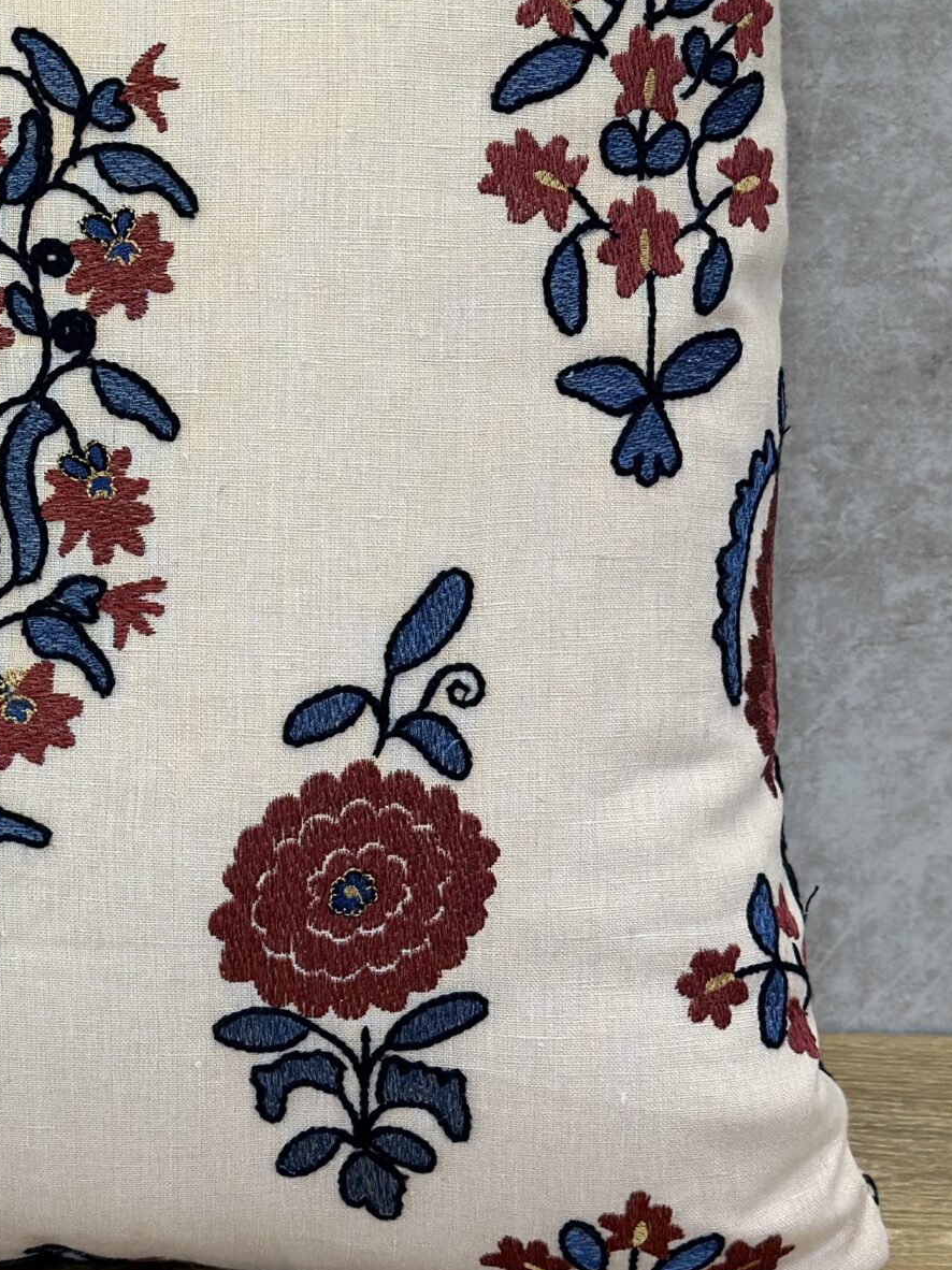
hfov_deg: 13.9
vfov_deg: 18.8
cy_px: 366
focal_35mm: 104
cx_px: -68
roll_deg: +0.7
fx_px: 3815
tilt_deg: -15.3
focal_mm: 6.86
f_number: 1.78
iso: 64
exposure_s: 1/124
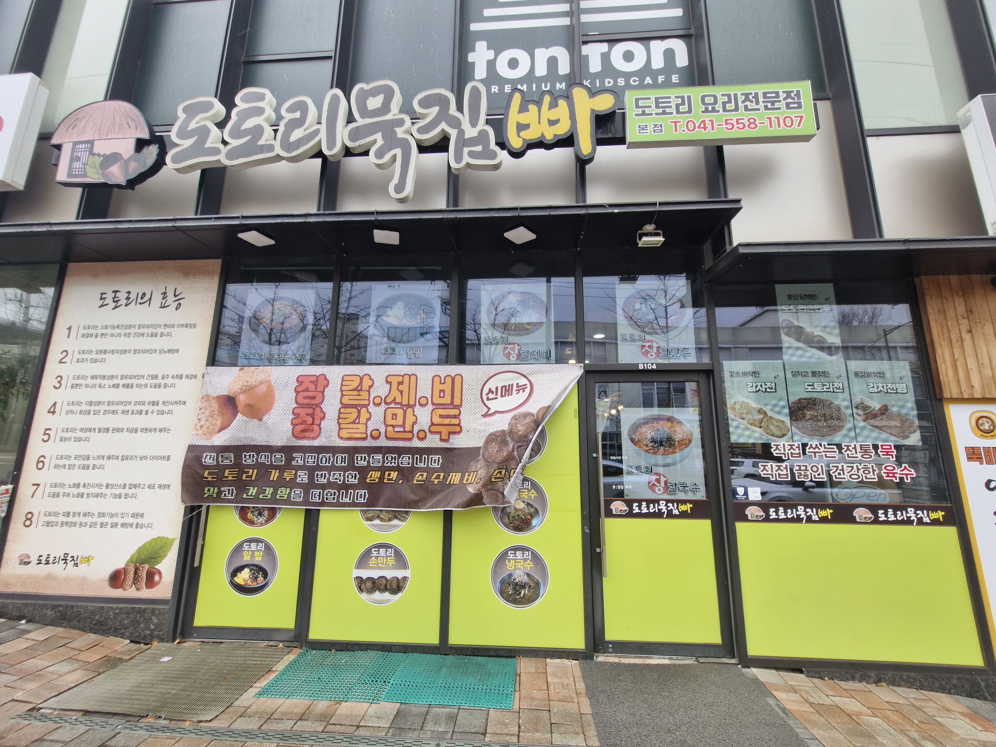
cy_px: 374
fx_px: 374
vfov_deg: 89.9
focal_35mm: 13
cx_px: 498
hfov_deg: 106.2
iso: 50
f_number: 2.2
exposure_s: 1/198
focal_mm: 1.74
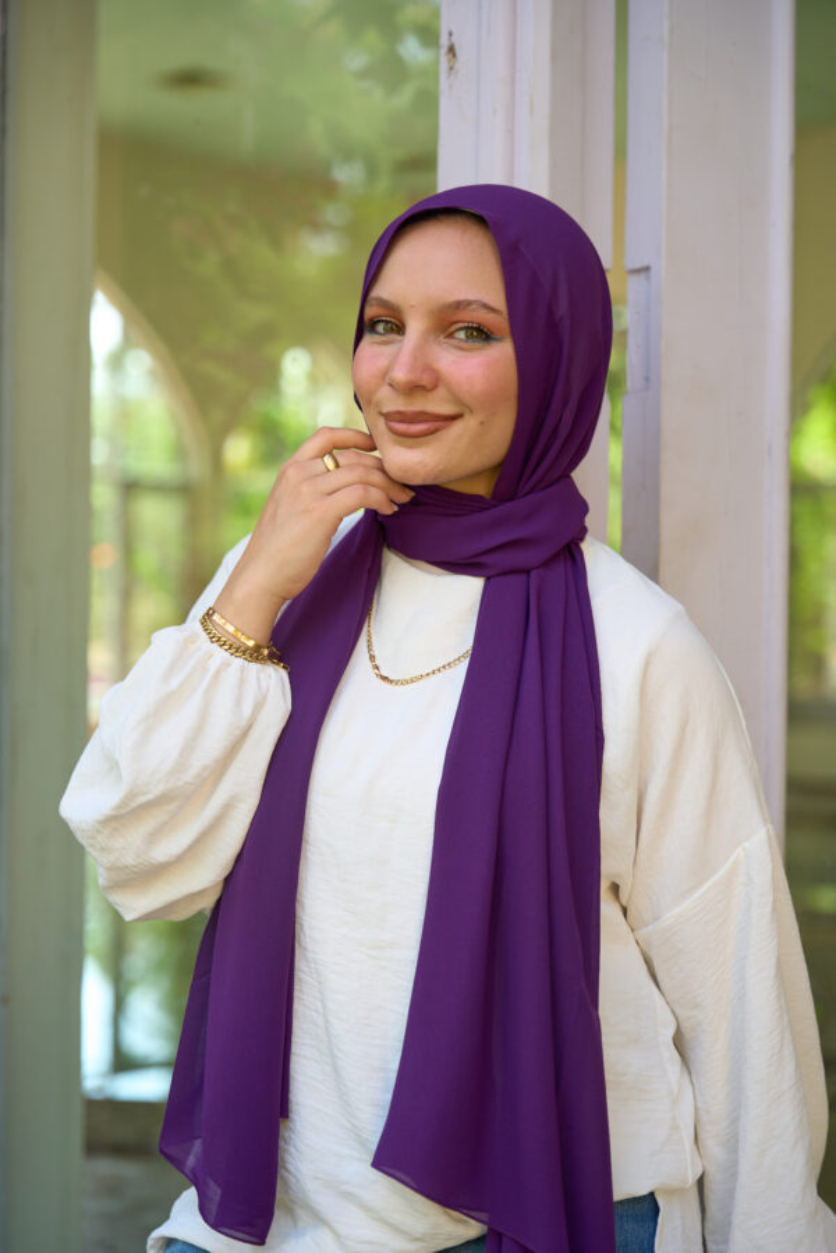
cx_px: 418
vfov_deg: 34.3
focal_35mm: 58
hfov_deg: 23.3
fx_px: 2031
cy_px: 626
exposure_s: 1/500
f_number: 2.8
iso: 400
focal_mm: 58.3
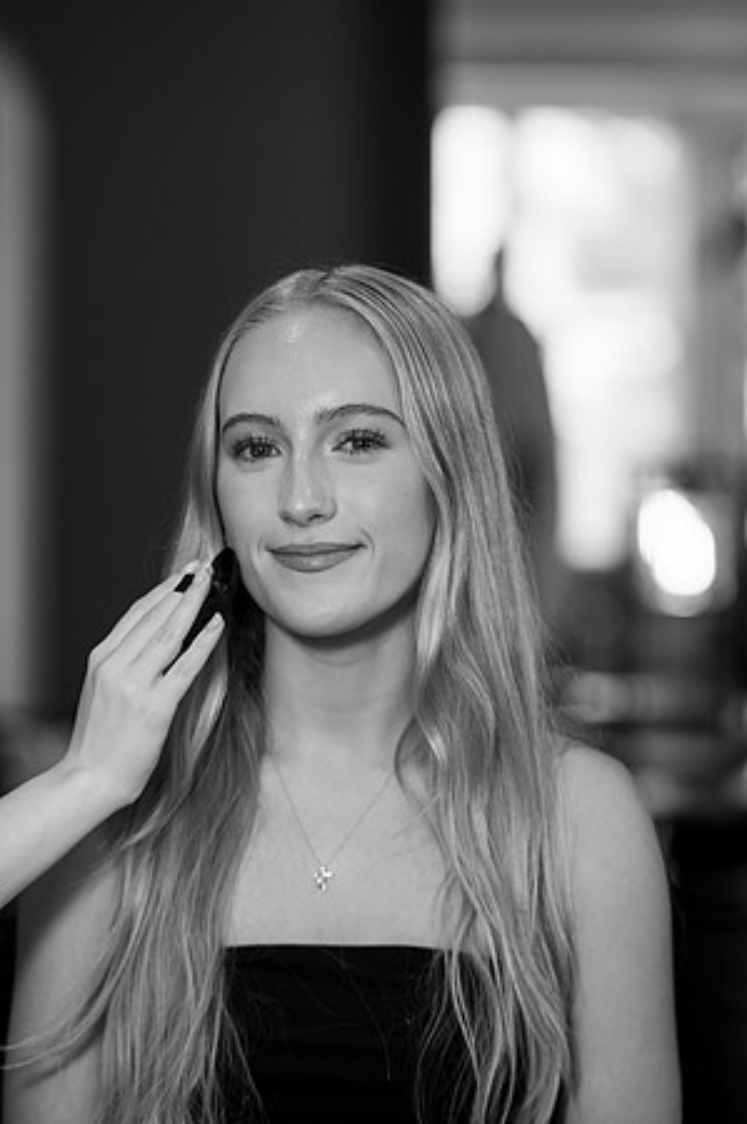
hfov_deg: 13.0
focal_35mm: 105
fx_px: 3275
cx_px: 374
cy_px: 562
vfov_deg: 19.5
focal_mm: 105
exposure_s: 1/160
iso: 360
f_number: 2.8
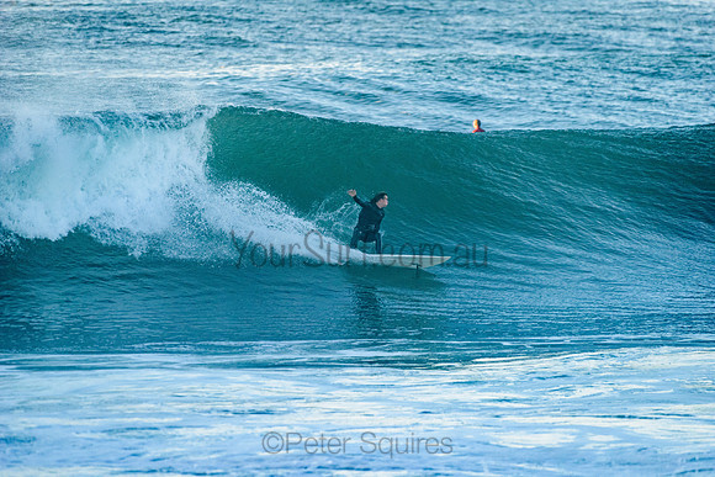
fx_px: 9932
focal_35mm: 500
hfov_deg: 4.1
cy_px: 238
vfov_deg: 2.8
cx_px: 358
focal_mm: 500
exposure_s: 1/1600
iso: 800
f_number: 5.6
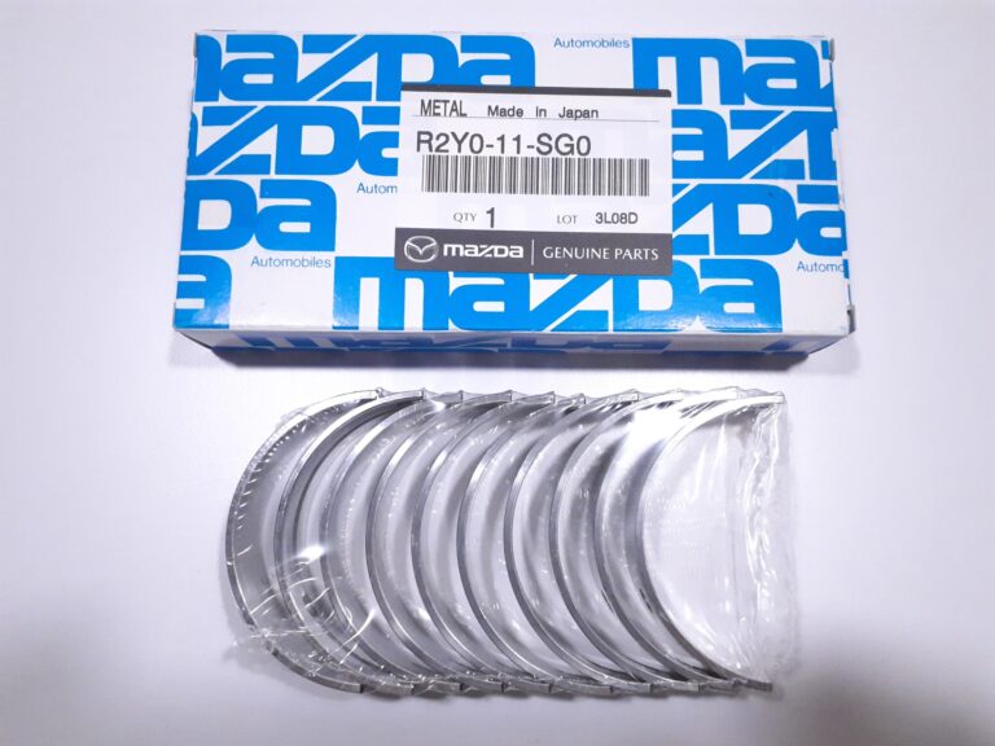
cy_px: 373
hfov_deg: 65.3
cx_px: 498
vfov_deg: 51.4
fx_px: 776
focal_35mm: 27
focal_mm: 3.6
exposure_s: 1/398
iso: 800
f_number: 1.9
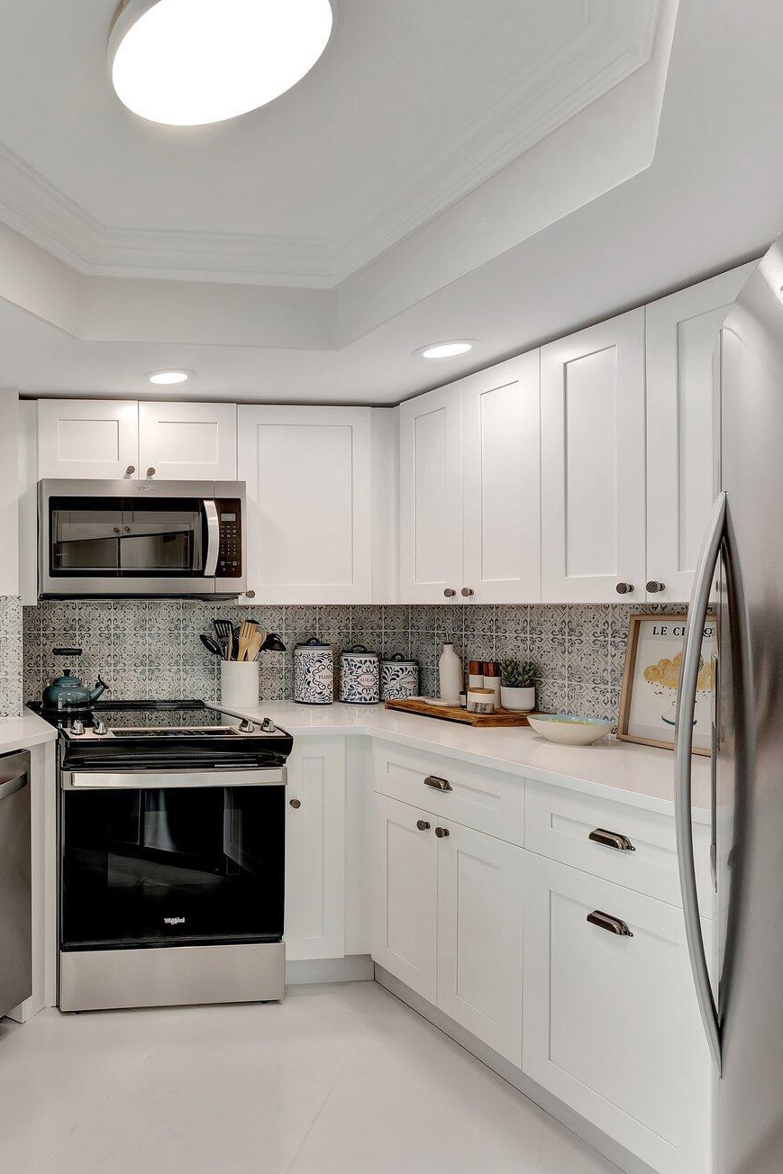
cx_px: -40
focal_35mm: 23
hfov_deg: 44.7
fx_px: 748
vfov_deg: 76.2
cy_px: 610
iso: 400
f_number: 9
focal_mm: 14.6
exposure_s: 1/25
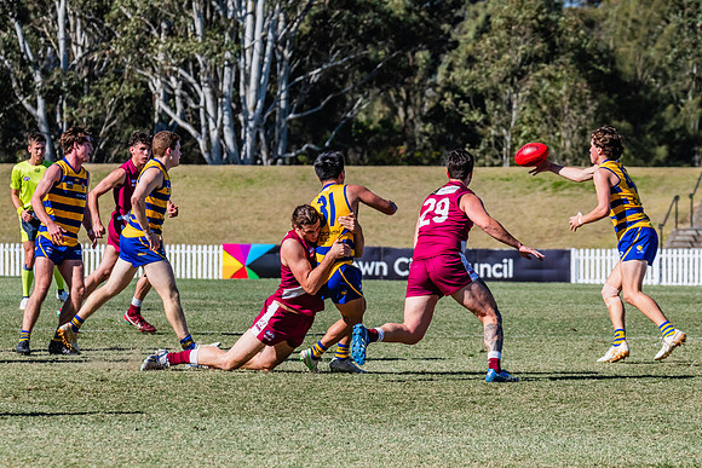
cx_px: 385
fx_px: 5711
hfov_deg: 7.0
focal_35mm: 293
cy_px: 256
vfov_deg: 4.7
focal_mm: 240
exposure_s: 1/1600
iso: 800
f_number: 9
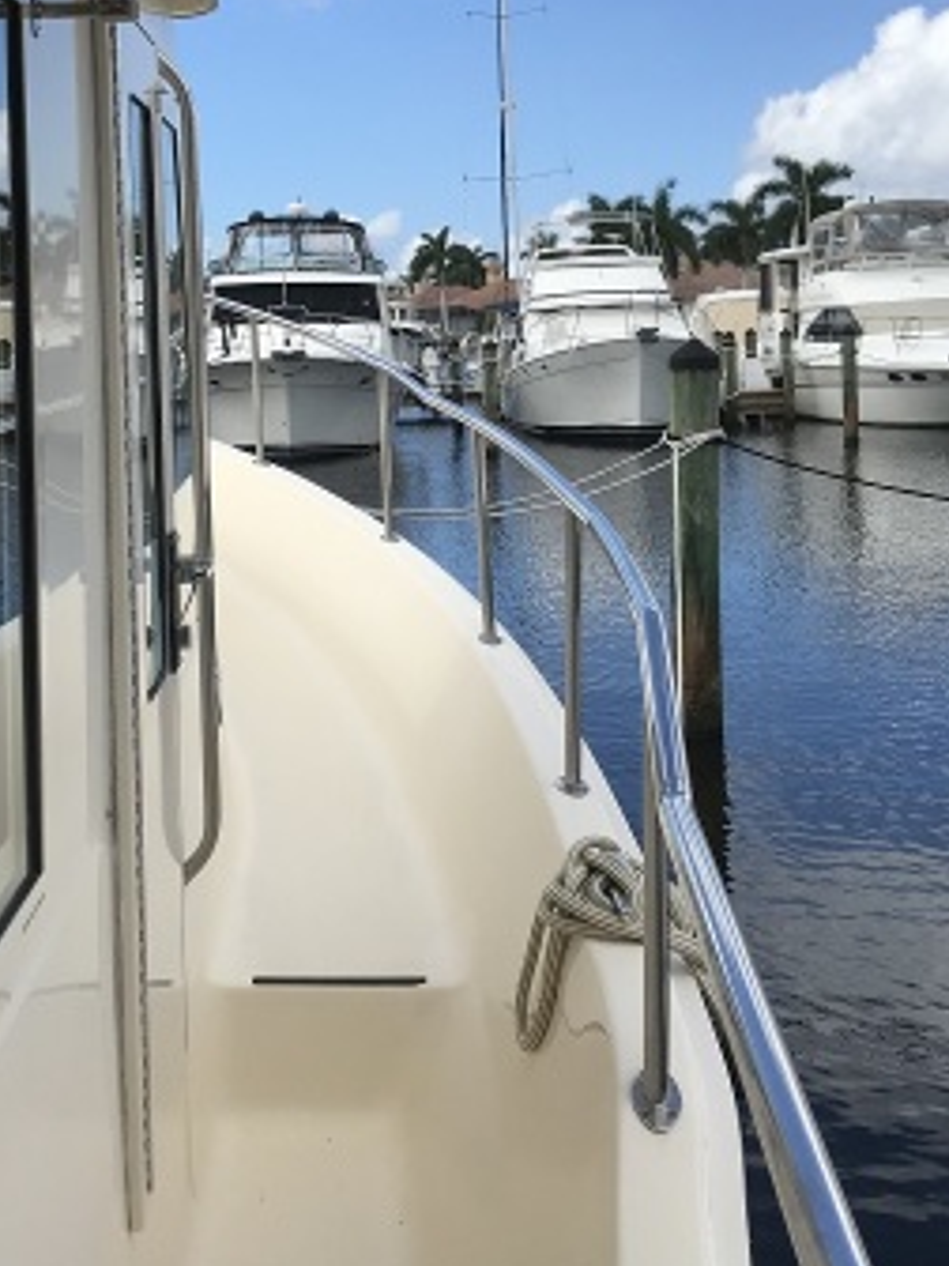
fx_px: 1828
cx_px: 354
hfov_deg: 29.0
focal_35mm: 50
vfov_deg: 37.8
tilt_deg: -2.3
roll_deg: +1.1
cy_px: 430
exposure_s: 1/2817
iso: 20
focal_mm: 3.99
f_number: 1.8
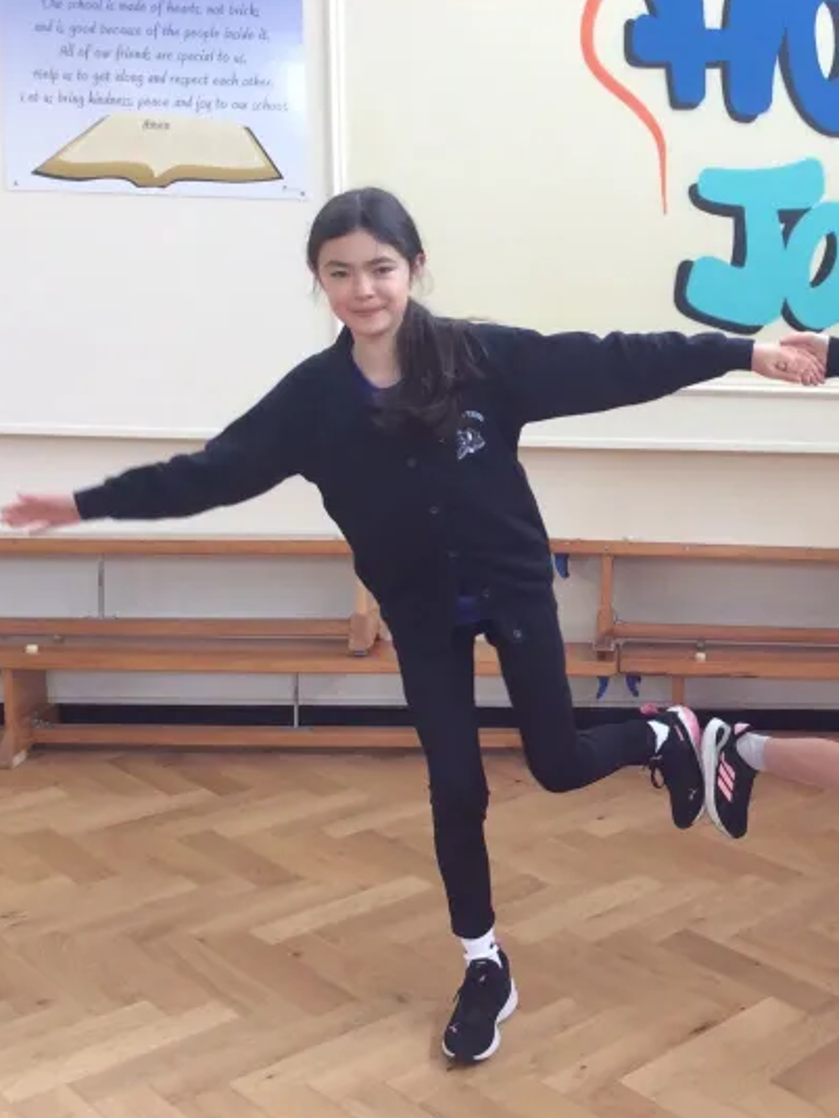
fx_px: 1390
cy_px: 557
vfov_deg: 43.9
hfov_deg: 32.3
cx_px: 714
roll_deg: -0.7
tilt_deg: -10.2
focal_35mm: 43
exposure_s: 1/25
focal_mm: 3.3
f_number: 2.4
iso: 50
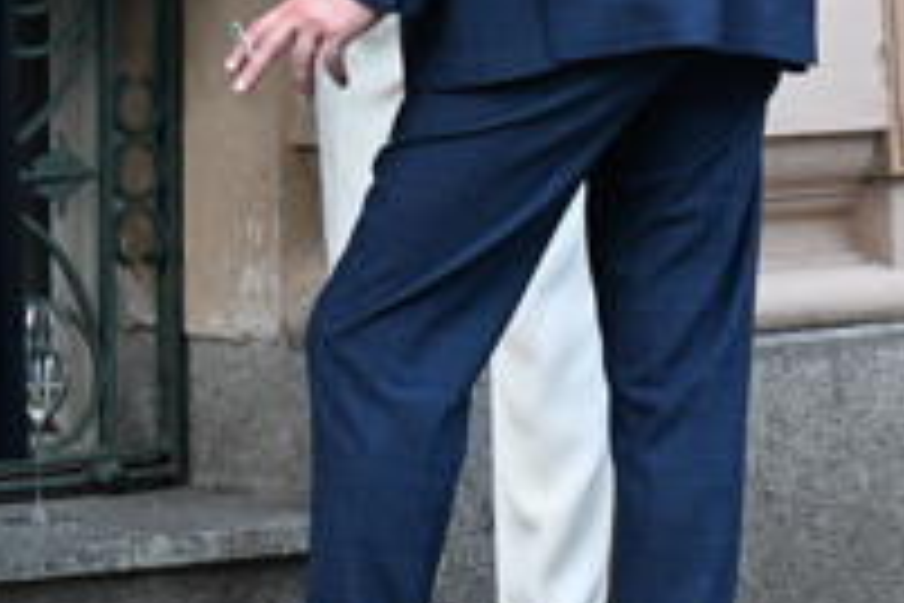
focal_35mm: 378
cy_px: -202
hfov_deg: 5.4
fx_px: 9491
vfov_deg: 3.6
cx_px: 1381
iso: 2500
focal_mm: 110
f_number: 4.5
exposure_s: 1/500
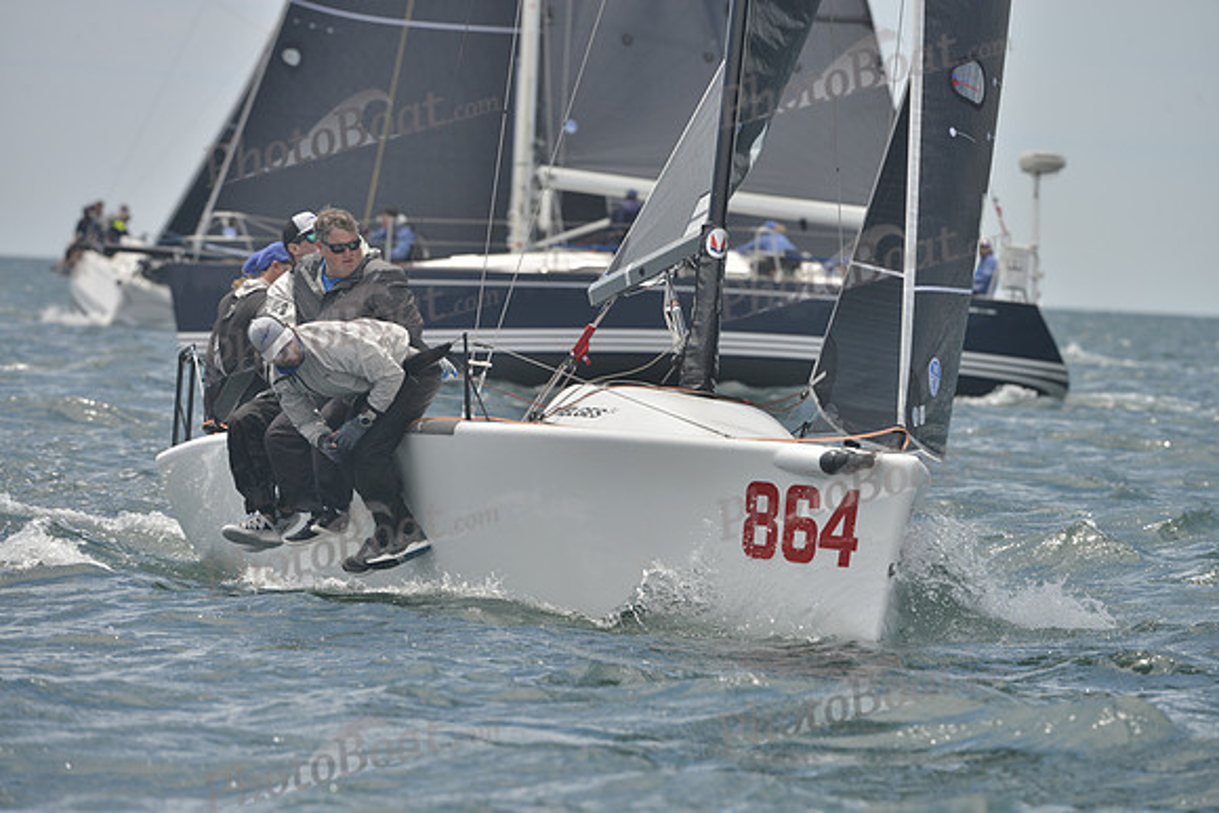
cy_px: 406
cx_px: 610
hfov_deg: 6.9
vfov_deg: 4.6
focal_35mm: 300
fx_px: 10160
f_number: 8
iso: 280
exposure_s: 1/1000
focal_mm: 300
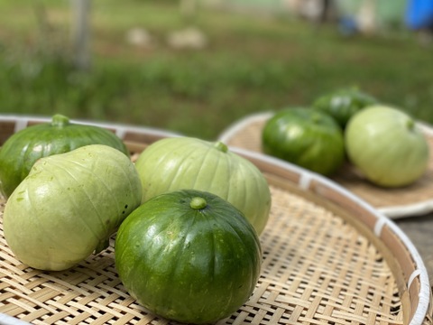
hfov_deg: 36.8
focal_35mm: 52
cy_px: 162
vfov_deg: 28.0
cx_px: 216
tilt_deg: -14.3
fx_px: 650
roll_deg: -4.4
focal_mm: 6
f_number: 2
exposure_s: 1/940
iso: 20
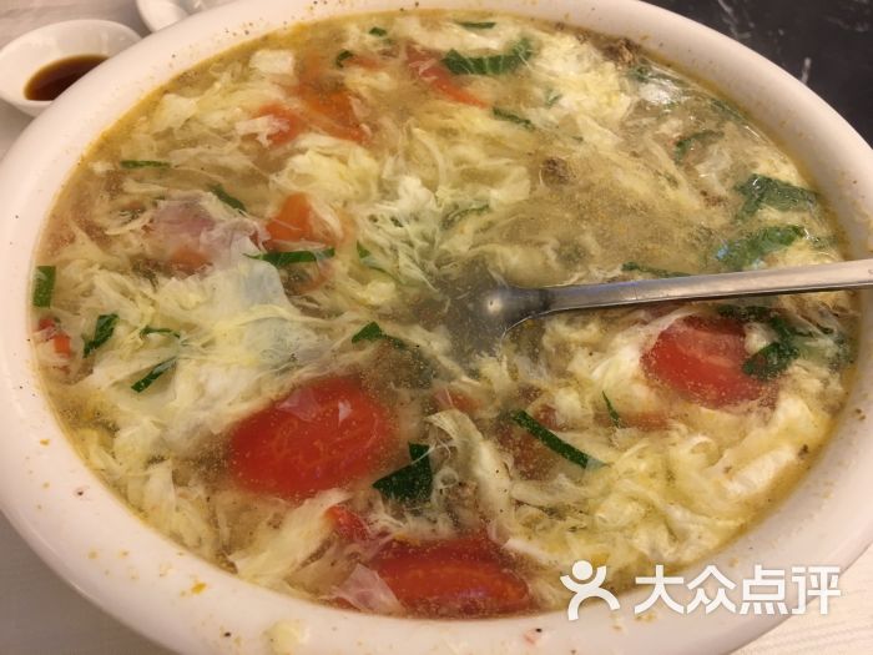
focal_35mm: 29
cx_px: 436
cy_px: 328
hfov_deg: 61.7
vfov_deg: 48.2
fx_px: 731
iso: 40
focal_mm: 4.15
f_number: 2.2
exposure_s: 1/17
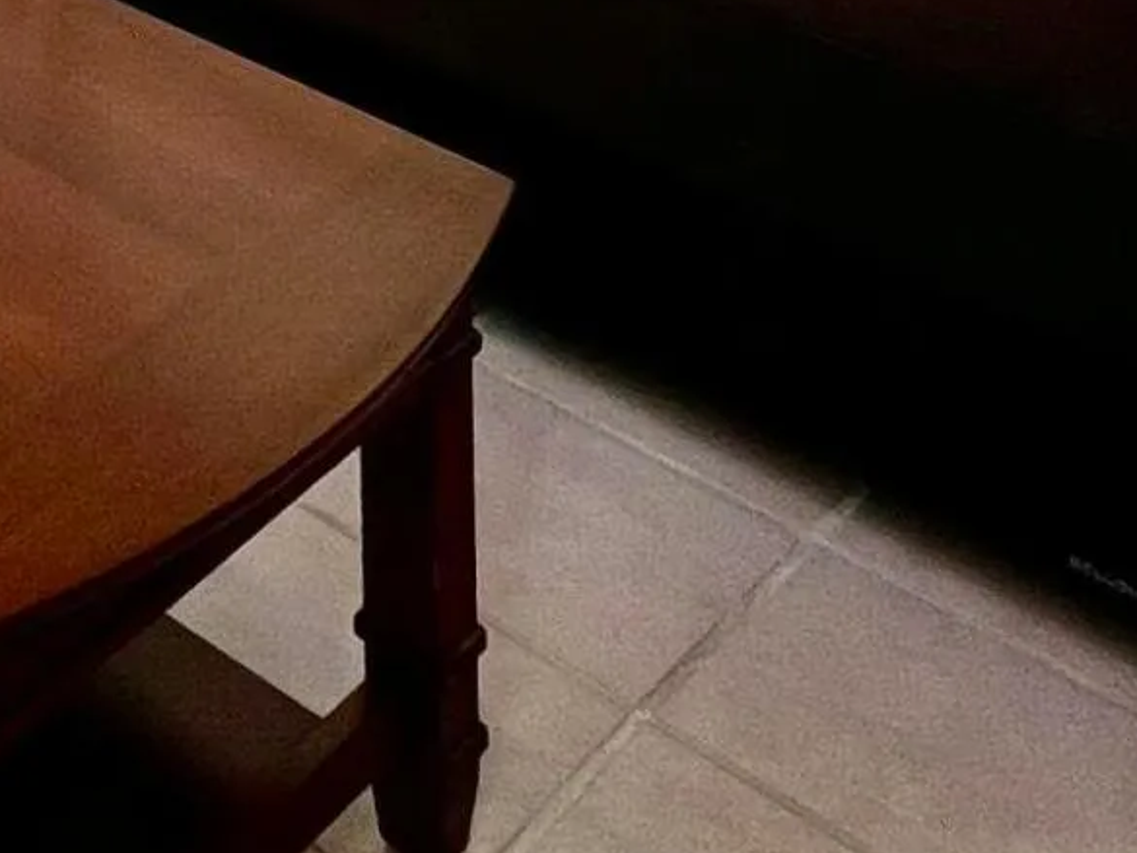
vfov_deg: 15.3
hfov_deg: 22.4
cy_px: -1094
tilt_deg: -2.9
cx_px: -739
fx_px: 2103
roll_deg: +1.1
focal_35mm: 64
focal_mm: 1.57
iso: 32
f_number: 1.8
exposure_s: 1/223
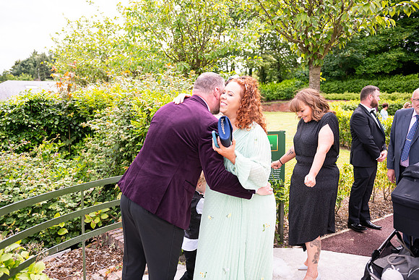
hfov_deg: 63.6
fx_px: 338
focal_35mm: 29
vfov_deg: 45.0
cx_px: 210
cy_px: 140
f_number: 3.5
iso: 250
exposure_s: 1/1000
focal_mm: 29
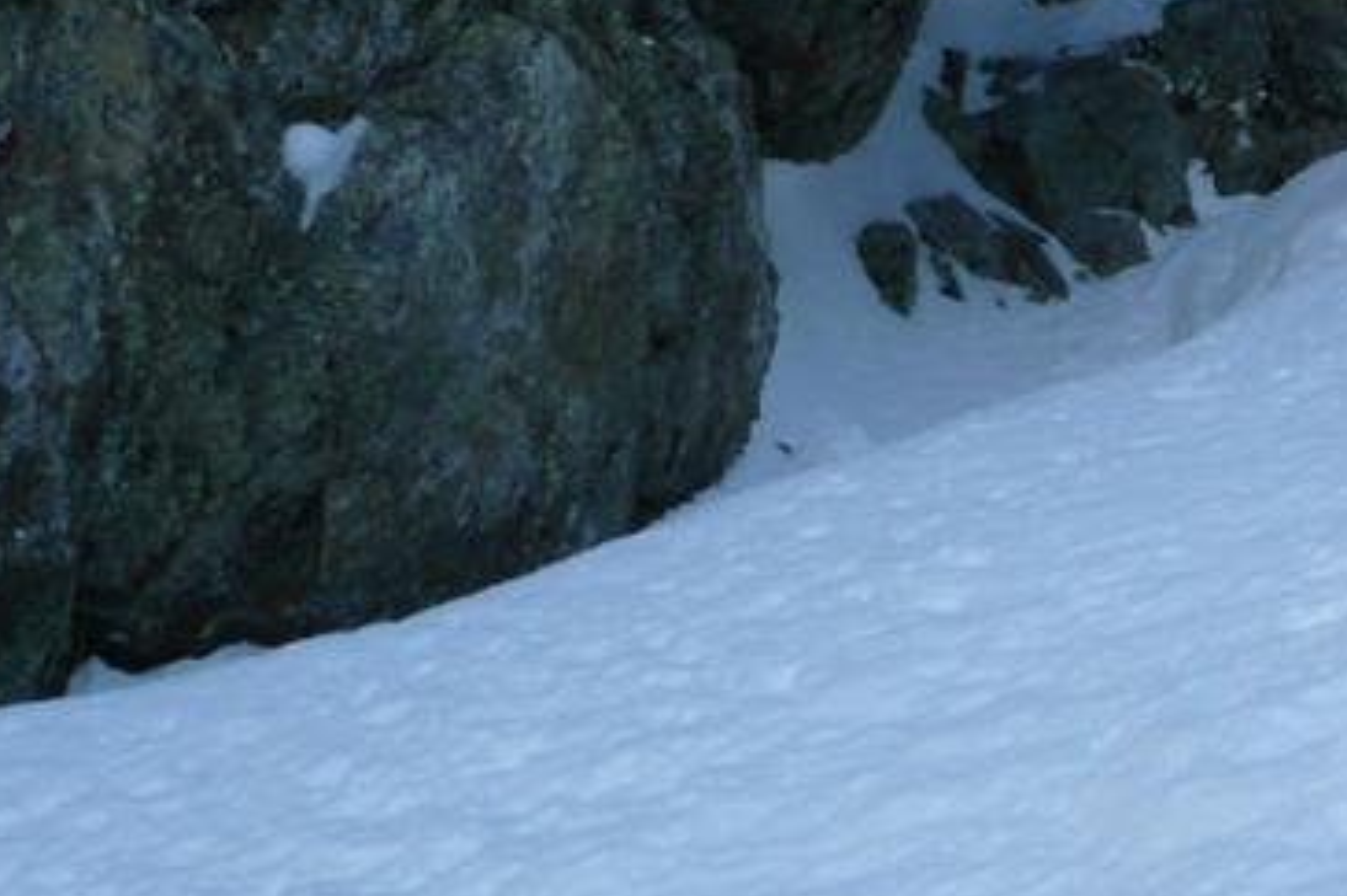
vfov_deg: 14.7
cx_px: 1694
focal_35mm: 92
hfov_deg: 20.5
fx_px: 3441
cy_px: 129
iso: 100
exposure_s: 1/640
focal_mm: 4.6
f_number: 3.3
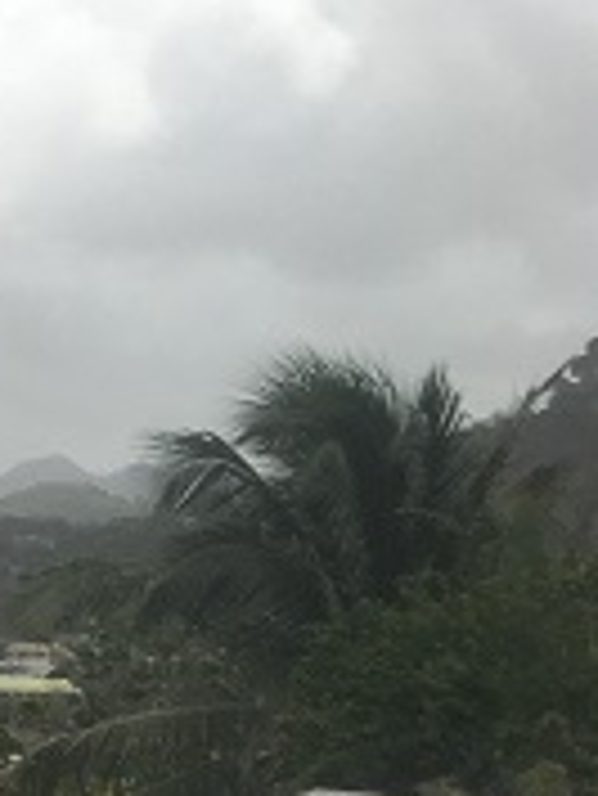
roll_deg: -3.4
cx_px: -1147
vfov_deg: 14.8
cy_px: 805
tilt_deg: -2.3
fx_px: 3014
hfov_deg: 9.2
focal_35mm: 131
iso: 25
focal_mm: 4.15
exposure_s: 1/2481
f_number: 2.2
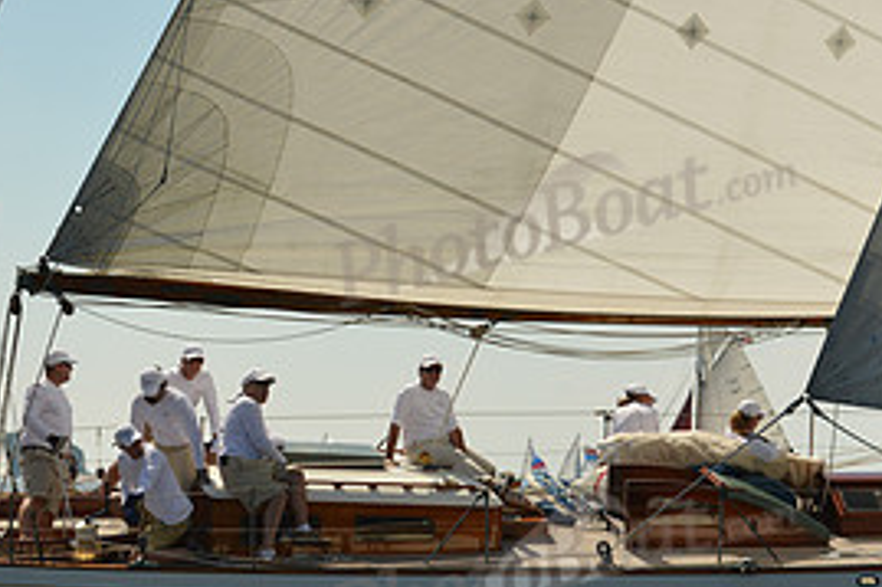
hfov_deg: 13.5
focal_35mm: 151
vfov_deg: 9.1
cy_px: 438
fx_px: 3697
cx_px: 167
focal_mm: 70
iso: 400
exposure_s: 1/800
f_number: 8
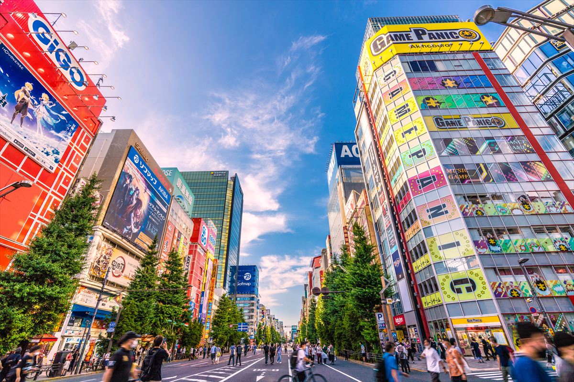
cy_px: 191
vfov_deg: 73.7
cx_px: 287
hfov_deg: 96.7
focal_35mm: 16
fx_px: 255
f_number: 6.3
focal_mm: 16
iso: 160
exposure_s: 1/15
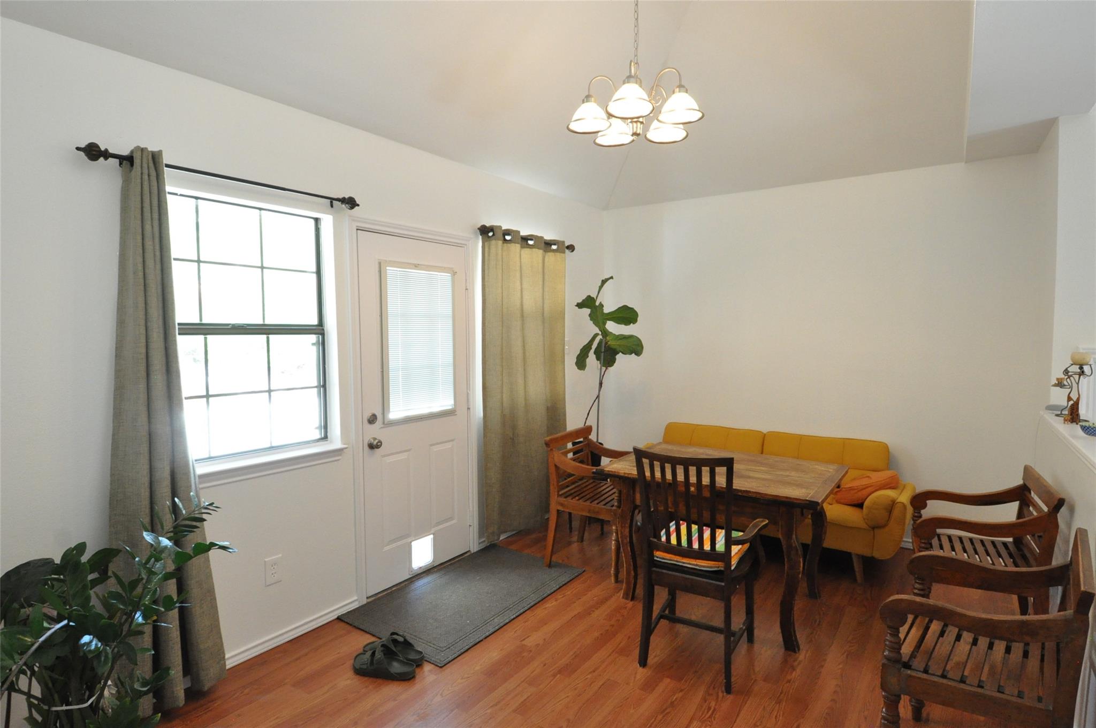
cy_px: 364
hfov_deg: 90.1
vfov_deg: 67.2
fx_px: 547
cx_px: 548
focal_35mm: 18
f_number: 7.1
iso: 2000
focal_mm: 12
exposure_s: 1/50
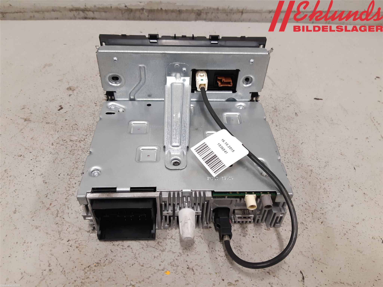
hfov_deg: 67.3
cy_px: 144
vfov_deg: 53.1
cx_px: 192
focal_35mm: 26
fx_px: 288
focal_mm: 3.93
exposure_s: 1/50
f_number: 1.7
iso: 160
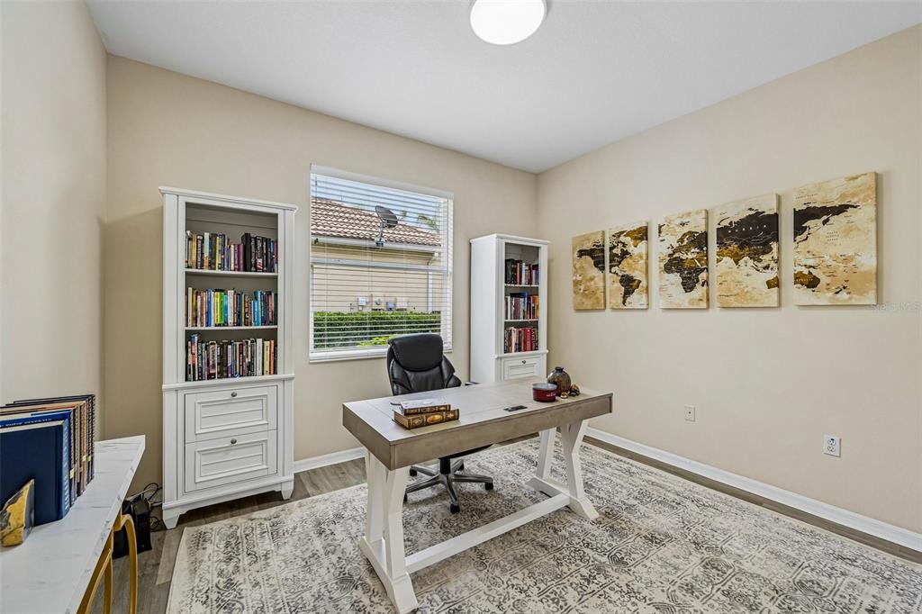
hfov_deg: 104.3
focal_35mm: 14
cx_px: 461
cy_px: 307
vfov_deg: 81.2
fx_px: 358
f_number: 8
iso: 400
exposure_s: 1/100
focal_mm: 14
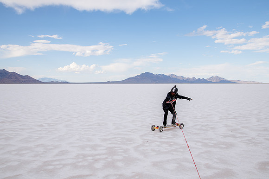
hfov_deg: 58.8
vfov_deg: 41.1
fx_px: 239
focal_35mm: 32
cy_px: 90
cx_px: 134
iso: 100
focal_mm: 30
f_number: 8
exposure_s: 1/160
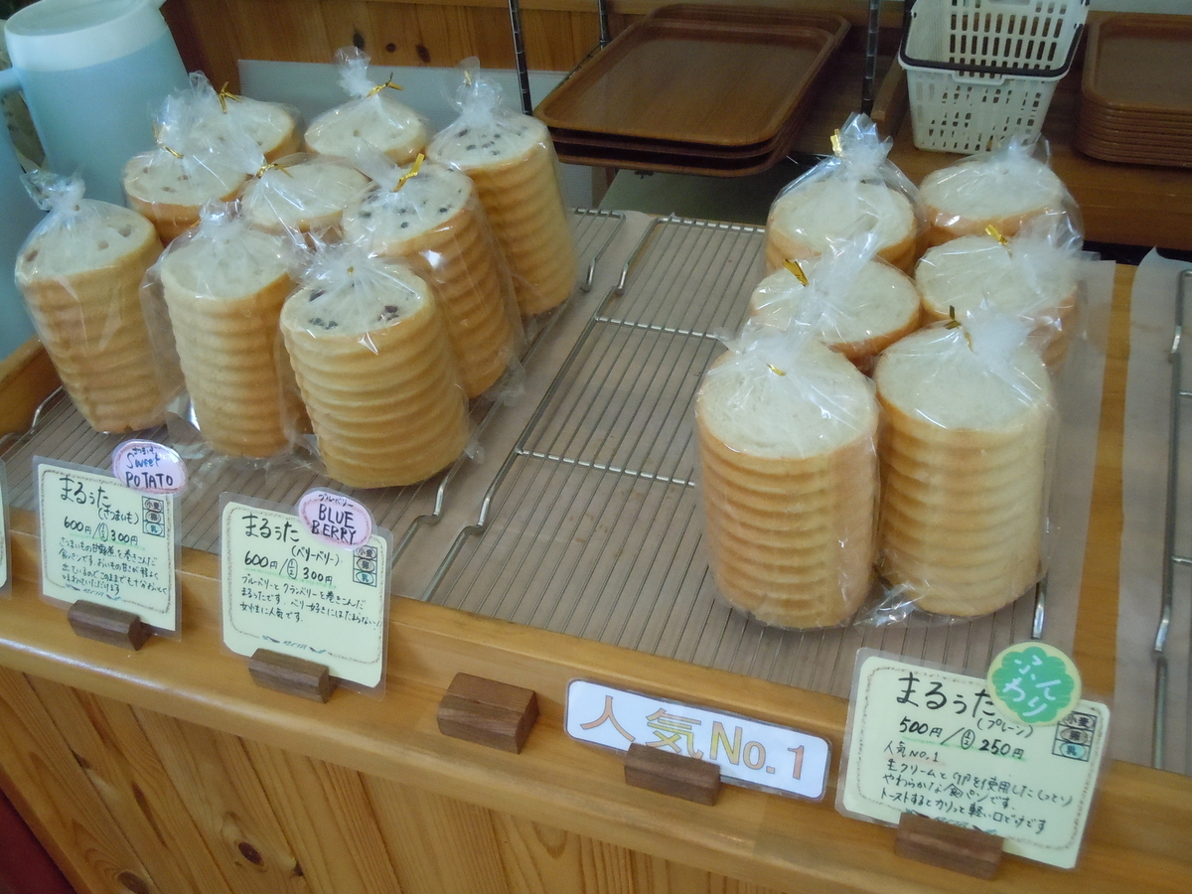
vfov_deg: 42.9
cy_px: 447
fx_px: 1136
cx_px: 596
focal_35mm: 33
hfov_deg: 55.4
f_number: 4
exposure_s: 1/125
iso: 800
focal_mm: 5.9
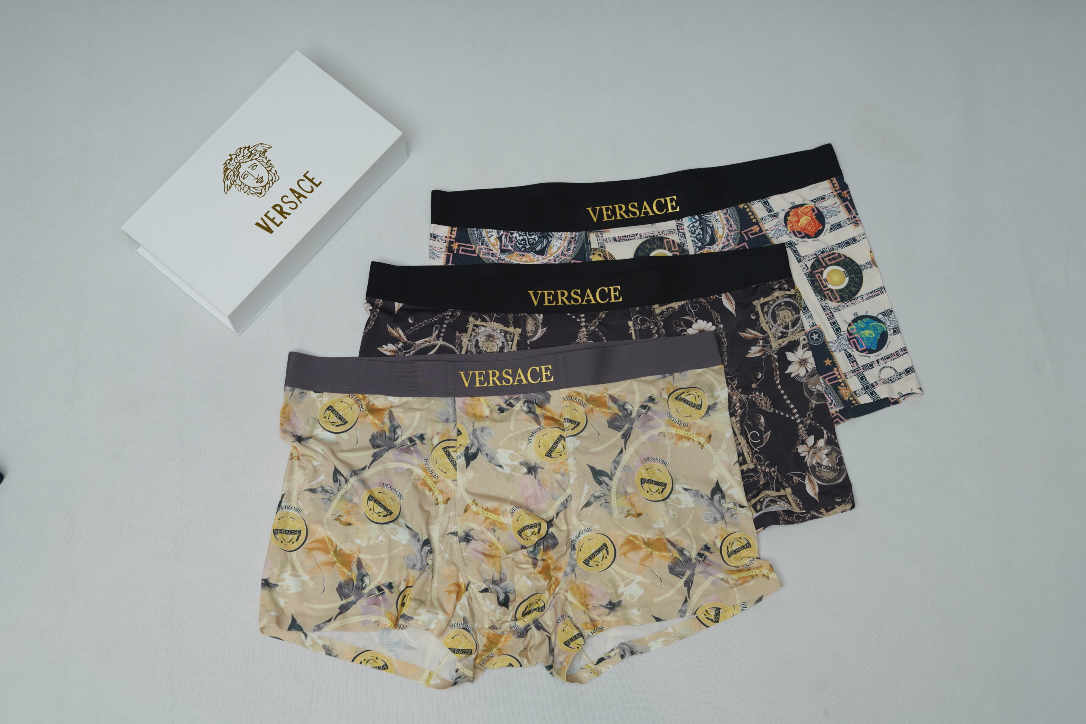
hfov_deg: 39.6
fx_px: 1508
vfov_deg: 27.0
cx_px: 543
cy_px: 362
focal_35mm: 50
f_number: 6.3
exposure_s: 1/200
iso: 320
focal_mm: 50
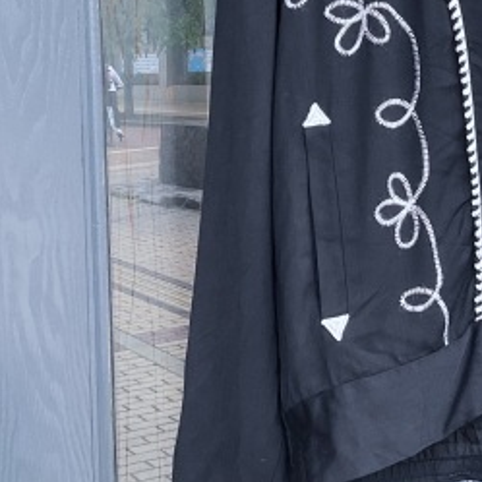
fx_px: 1134
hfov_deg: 23.0
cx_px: 490
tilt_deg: -3.1
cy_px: 123
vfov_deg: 23.8
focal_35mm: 72
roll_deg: +0.7
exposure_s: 1/100
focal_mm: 3
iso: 32
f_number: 1.8
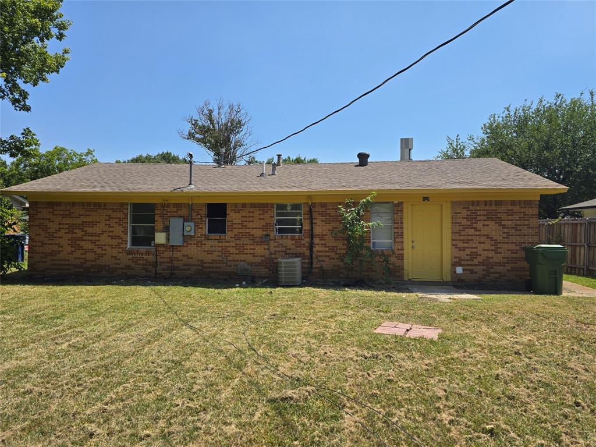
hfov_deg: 73.9
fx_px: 396
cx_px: 298
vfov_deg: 58.9
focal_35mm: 23
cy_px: 224
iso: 12
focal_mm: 6.3
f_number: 1.7
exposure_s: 1/818
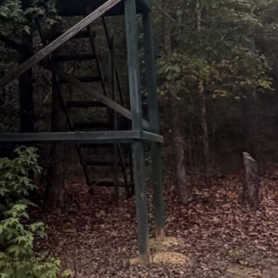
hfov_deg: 20.7
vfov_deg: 20.8
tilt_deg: +19.5
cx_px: -20
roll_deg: -5.7
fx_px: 727
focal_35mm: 80
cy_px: -16
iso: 50
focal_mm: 2.22
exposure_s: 1/217
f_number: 2.2
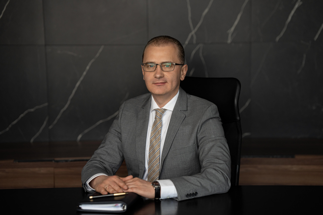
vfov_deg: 16.1
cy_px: 108
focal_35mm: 85
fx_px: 763
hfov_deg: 23.9
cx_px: 162
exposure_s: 1/800
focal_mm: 85
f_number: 2.2
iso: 500
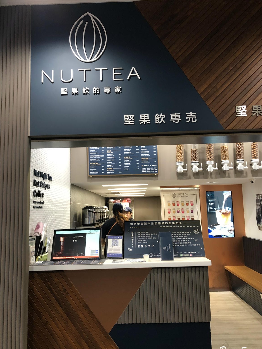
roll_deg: +1.2
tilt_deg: +5.9
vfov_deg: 61.6
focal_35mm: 29
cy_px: 179
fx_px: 293
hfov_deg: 48.2
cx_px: 133
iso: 64
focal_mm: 3.99
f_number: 1.8
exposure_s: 1/15
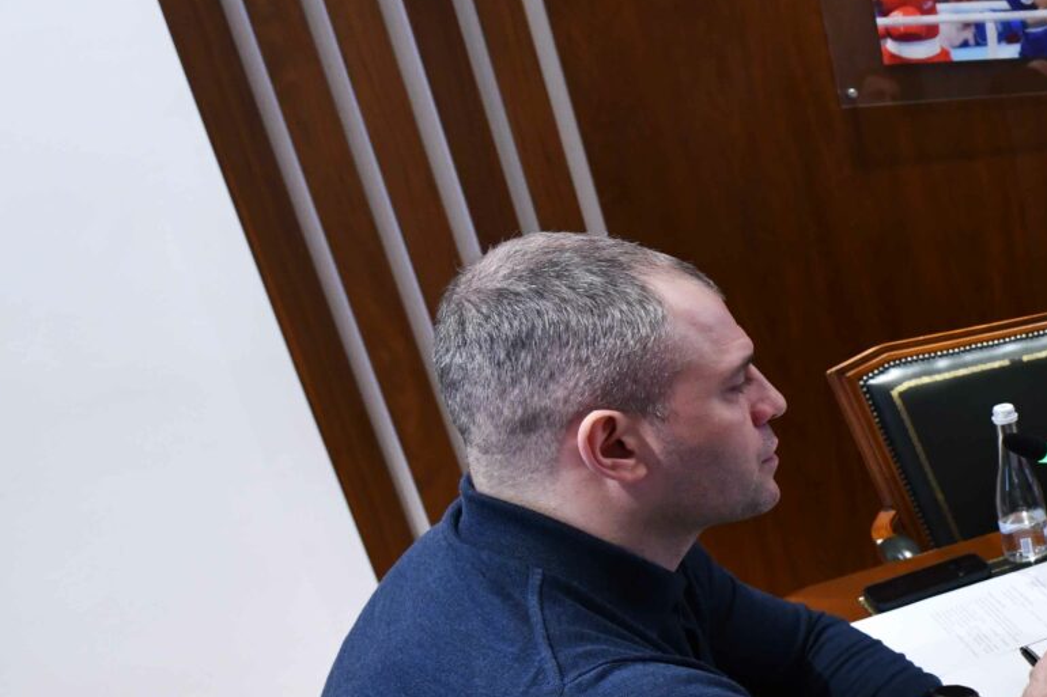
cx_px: 1474
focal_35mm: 40
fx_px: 1163
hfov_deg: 31.6
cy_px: 444
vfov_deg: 33.2
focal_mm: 14
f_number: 4.5
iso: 1100
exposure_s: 1/160
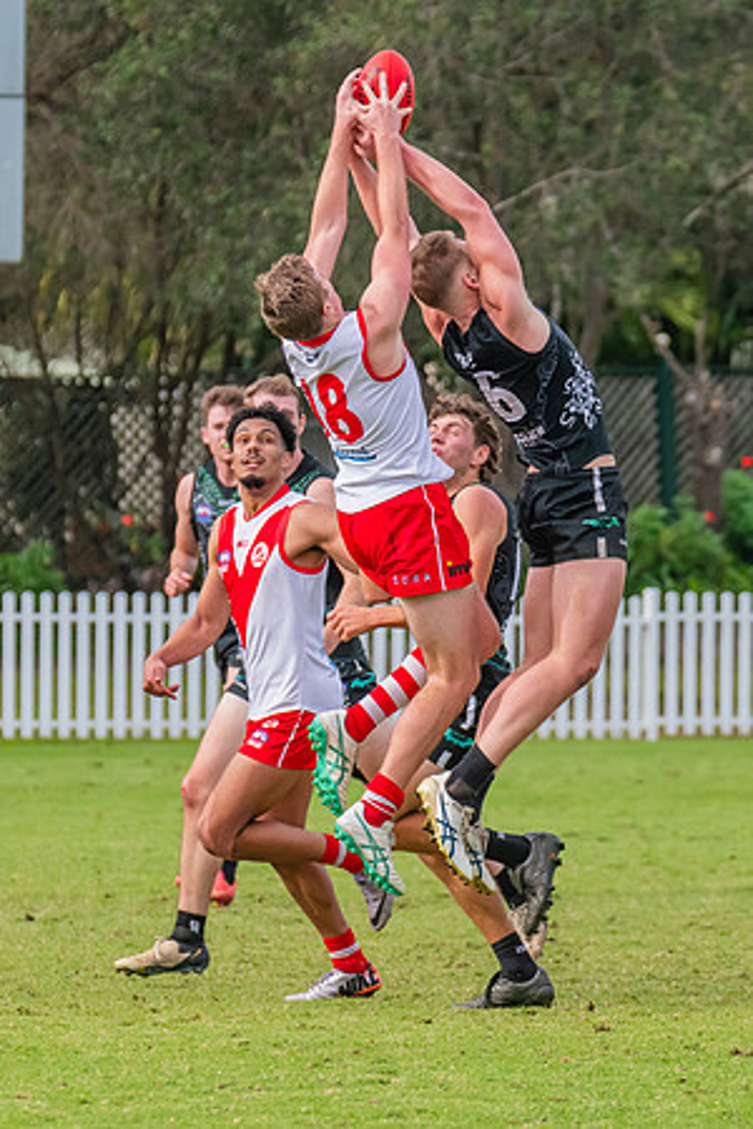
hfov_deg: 2.3
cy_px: 679
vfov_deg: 3.5
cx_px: 609
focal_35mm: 593
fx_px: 18596
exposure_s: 1/1600
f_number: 6.3
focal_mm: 270
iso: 800
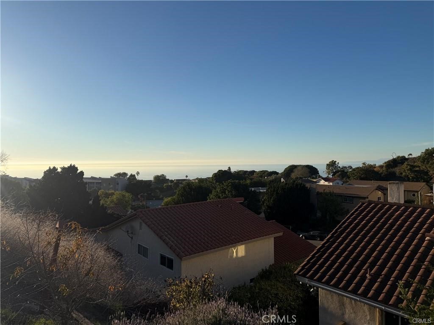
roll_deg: +0.8
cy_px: 162
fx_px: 301
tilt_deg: -0.4
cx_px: 217
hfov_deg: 71.6
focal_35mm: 24
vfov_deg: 56.8
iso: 80
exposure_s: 1/8130
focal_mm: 6.76
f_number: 1.78
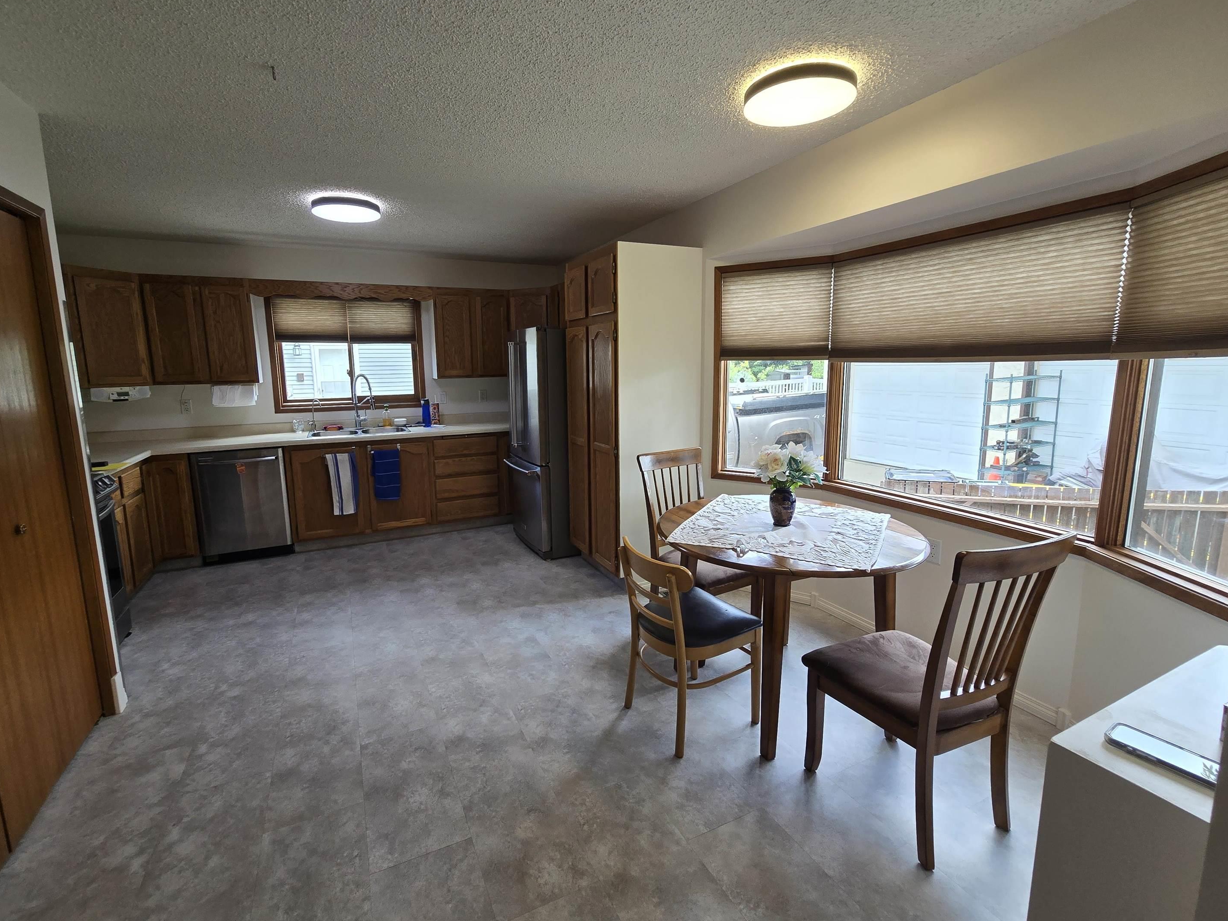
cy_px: 441
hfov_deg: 102.0
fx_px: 497
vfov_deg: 85.6
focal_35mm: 14
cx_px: 590
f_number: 2.2
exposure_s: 1/81.9
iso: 50
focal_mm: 2.2
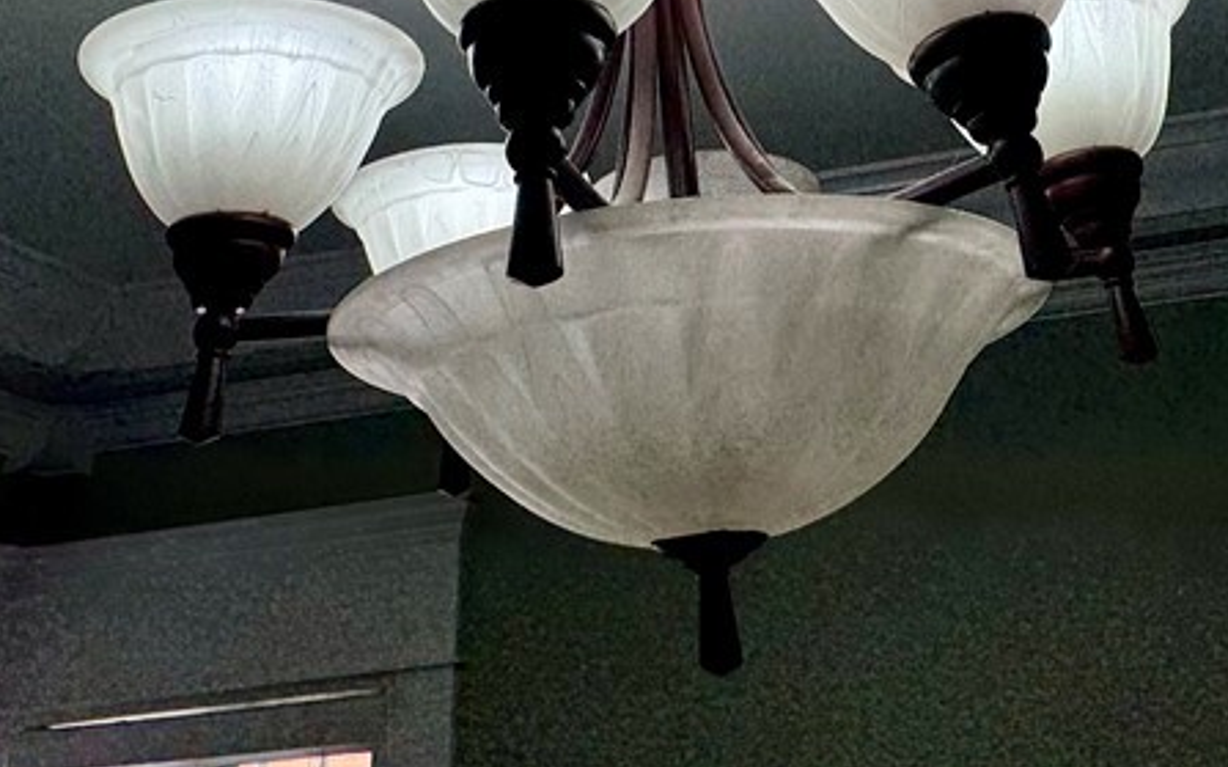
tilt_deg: +37.7
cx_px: 701
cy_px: -176
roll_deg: +4.3
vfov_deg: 30.9
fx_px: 1137
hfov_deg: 56.5
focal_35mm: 34
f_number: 2.2
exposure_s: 1/322
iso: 40
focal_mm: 2.22
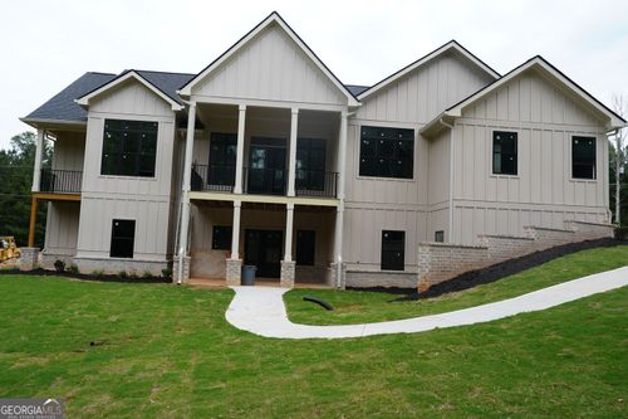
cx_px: 314
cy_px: 210
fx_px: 506
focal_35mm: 29
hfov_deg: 63.7
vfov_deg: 44.9
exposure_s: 1/320
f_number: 5
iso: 100
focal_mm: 29
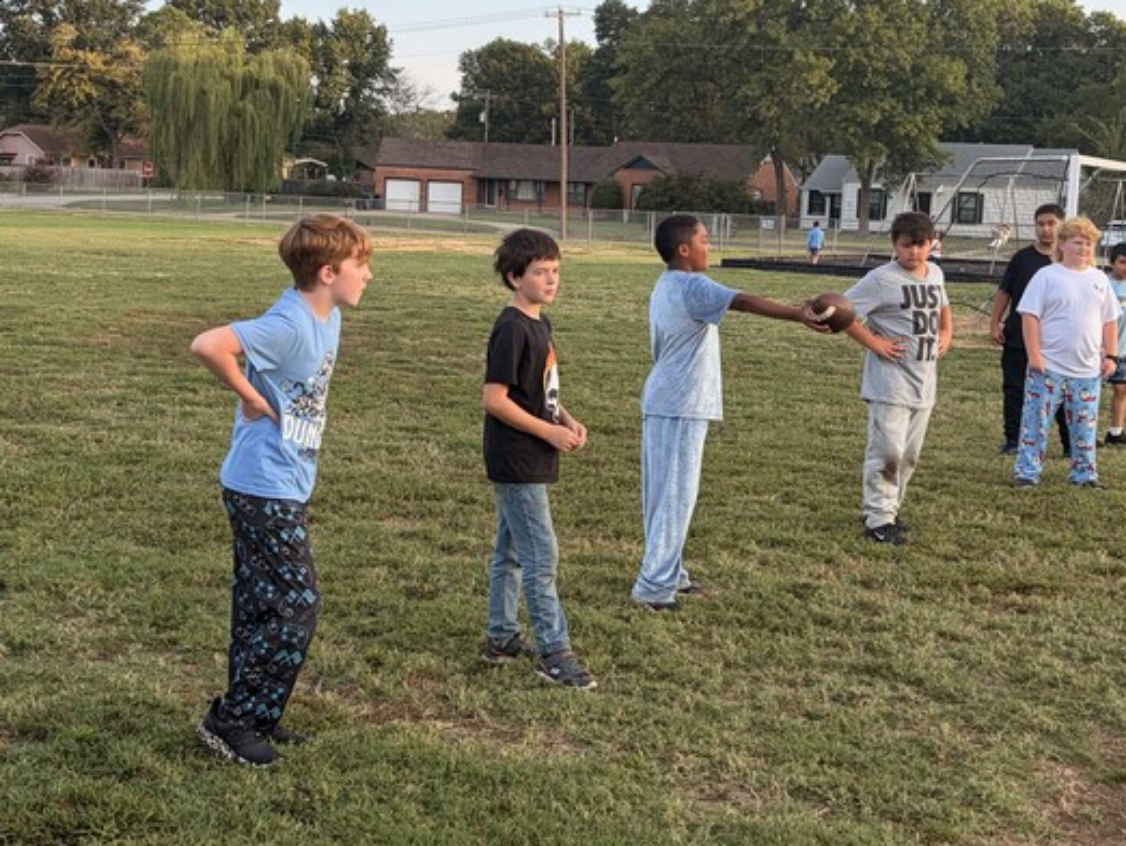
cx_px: 563
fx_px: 1660
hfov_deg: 37.5
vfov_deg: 28.5
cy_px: 341
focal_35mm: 51
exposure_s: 1/635
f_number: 1.6
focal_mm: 5.96
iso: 50
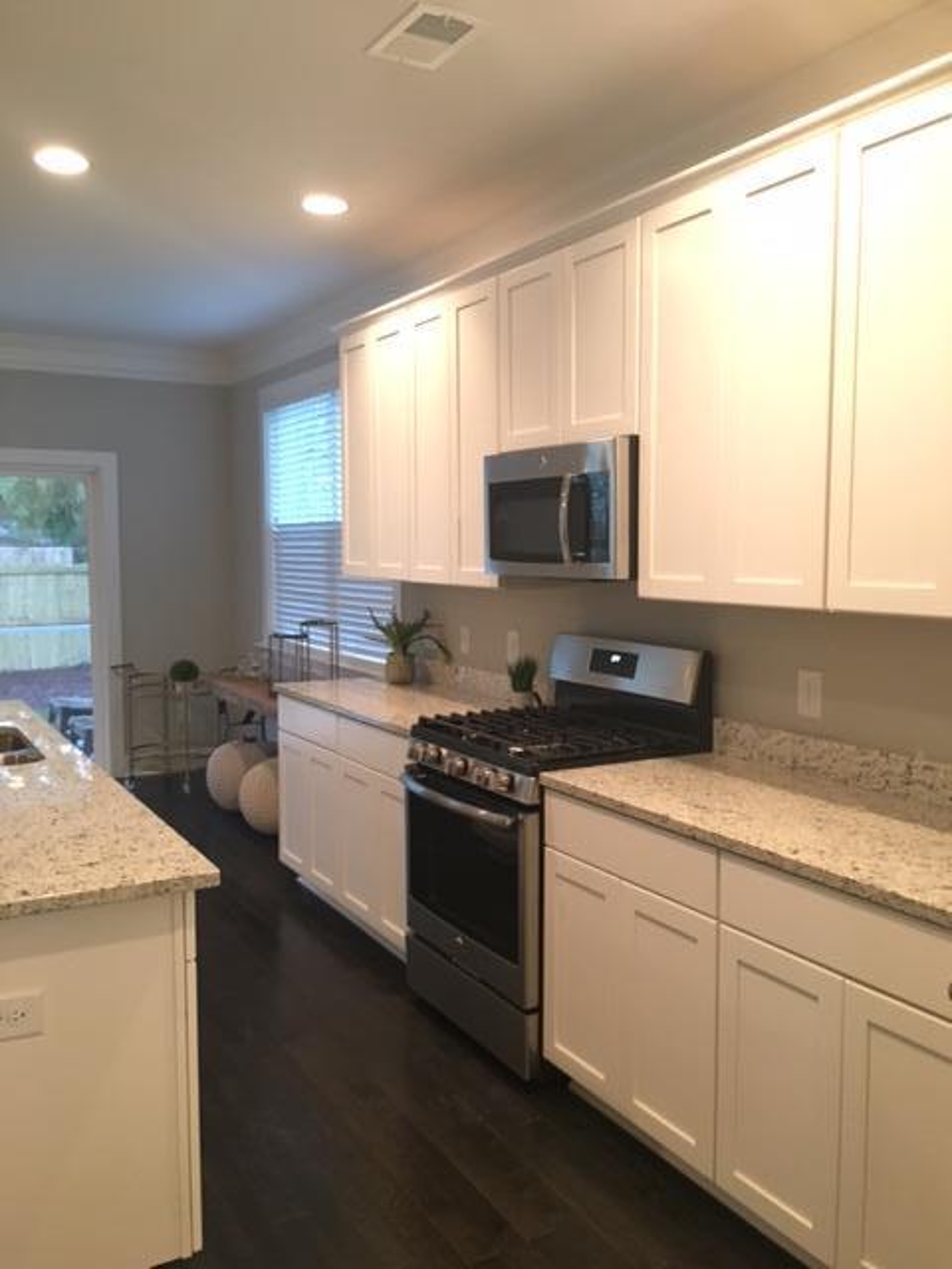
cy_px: 634
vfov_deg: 61.7
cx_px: 476
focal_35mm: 29
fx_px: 1063
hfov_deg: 48.2
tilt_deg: -5.8
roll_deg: +0.9
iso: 200
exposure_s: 1/17
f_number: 2.2
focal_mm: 4.15
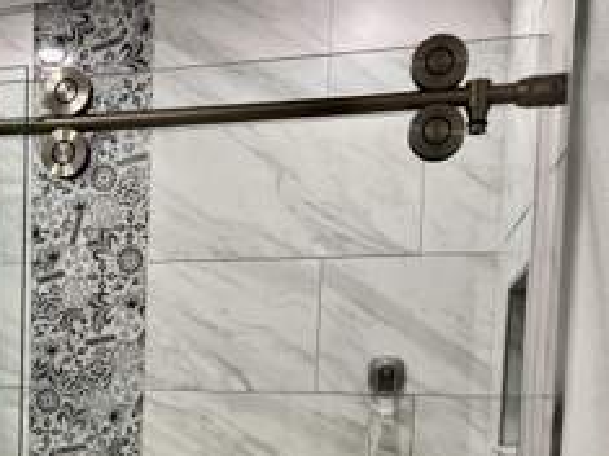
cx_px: 93
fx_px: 932
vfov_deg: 26.5
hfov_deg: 34.7
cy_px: 421
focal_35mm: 53
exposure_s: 1/120
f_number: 1.5
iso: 50
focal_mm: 5.7
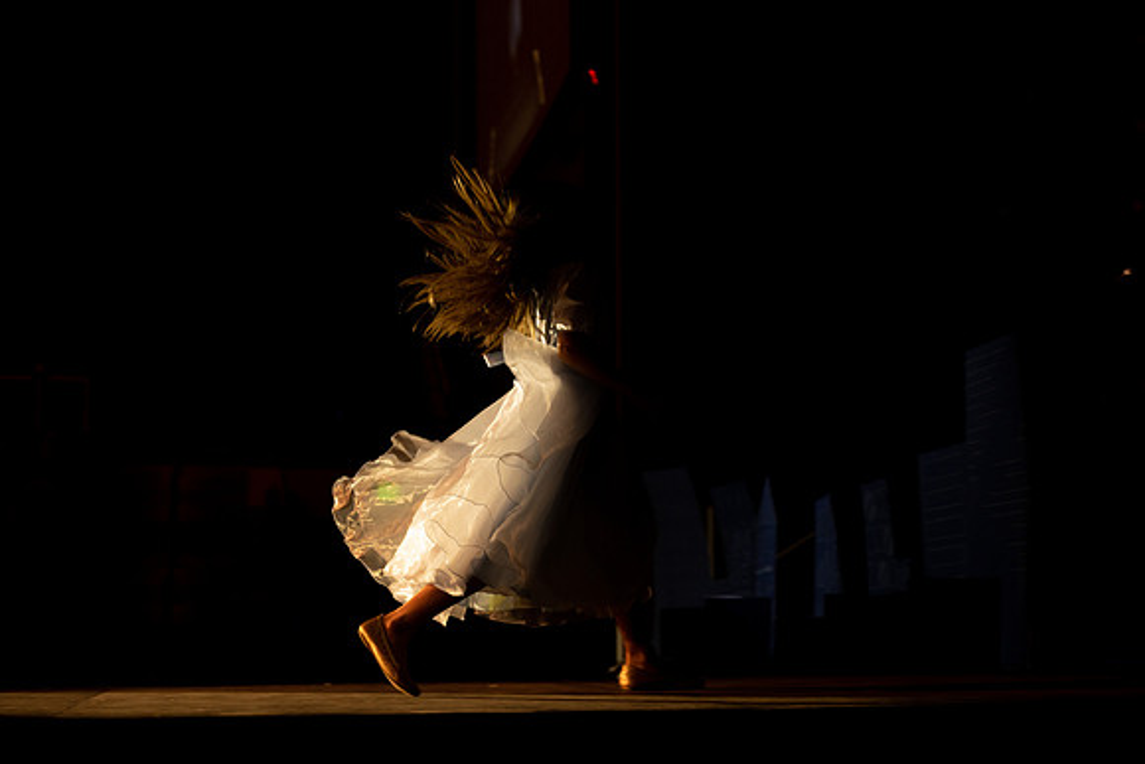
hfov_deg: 31.9
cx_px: 572
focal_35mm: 63
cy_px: 382
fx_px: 2001
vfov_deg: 21.6
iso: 1000
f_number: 4
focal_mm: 61
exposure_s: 1/250
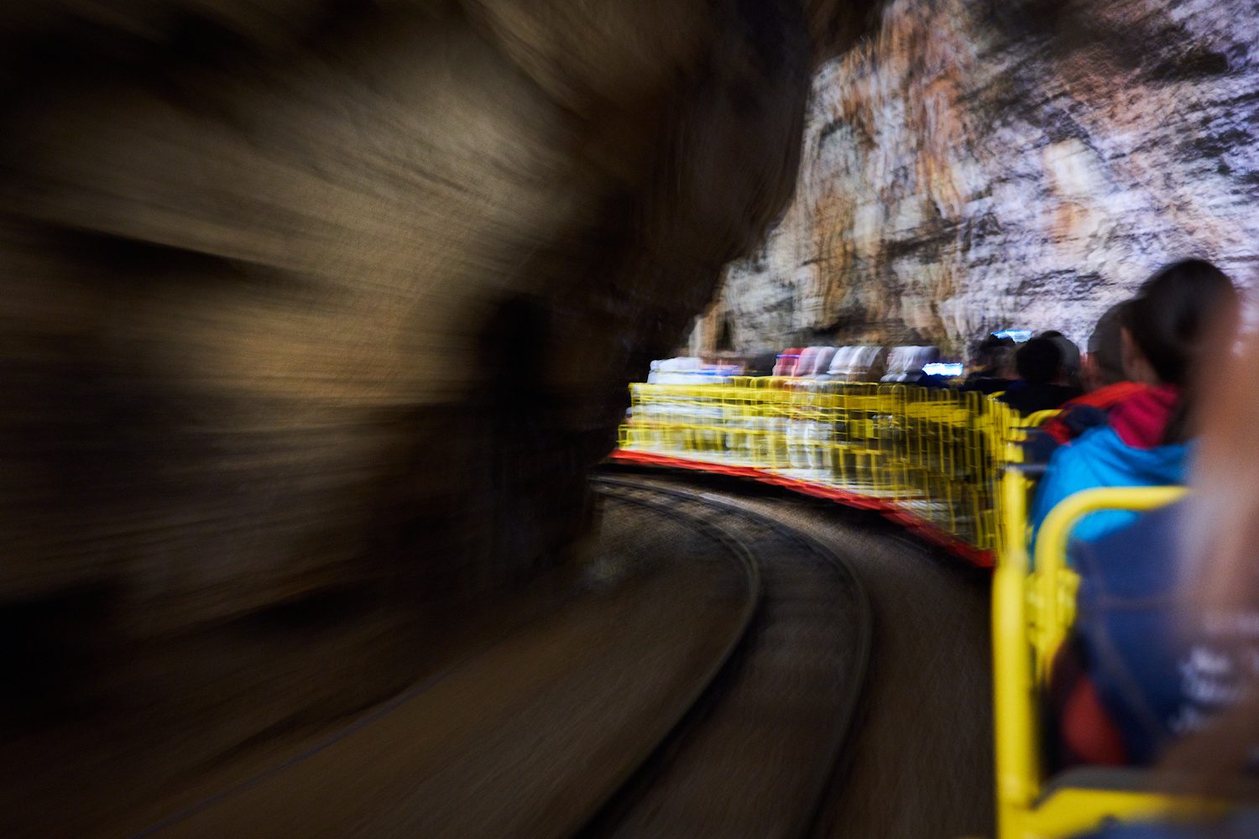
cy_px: 420
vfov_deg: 37.9
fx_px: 1224
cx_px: 630
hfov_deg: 54.4
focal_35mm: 35
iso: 3200
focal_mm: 35
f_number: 2.8
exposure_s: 1/2.5
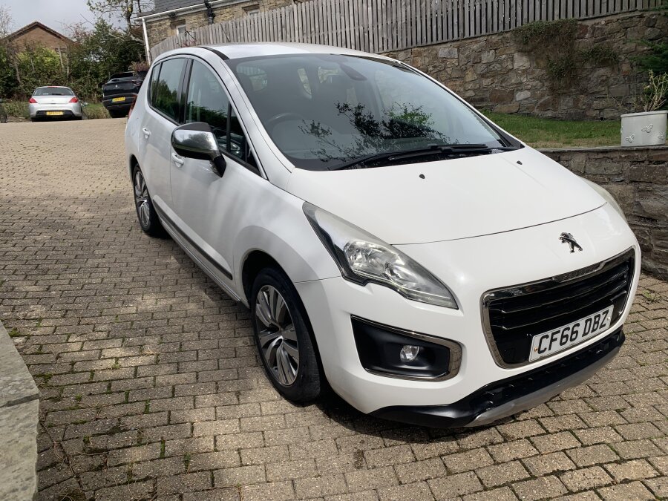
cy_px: 250
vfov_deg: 53.1
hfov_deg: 67.3
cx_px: 334
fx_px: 502
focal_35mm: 26
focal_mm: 4.25
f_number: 1.8
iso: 25
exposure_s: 1/2755
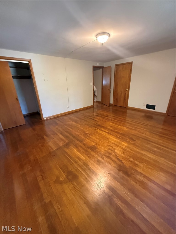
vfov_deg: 102.1
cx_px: 88
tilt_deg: -20.2
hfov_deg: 85.7
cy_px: 117
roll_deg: +3.0
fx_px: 95
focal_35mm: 14
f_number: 2.2
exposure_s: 1/60
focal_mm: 2.22
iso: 1000
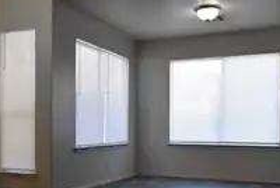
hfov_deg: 38.4
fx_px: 397
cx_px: 97
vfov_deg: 26.4
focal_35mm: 51
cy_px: 131
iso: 4000
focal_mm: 17
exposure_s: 1/400
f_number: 7.1
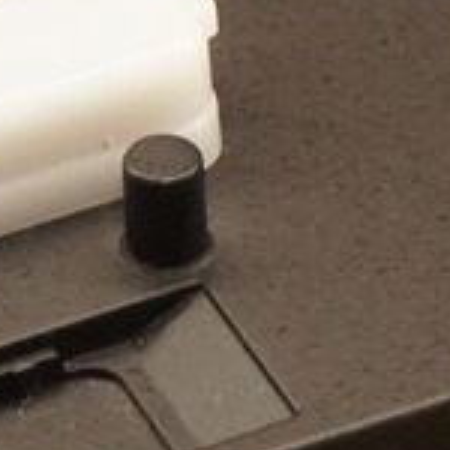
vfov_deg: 4.9
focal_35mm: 357
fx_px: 5257
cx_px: 603
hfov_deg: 4.9
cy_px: 440
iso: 3200
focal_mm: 35
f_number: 11
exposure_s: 1/80
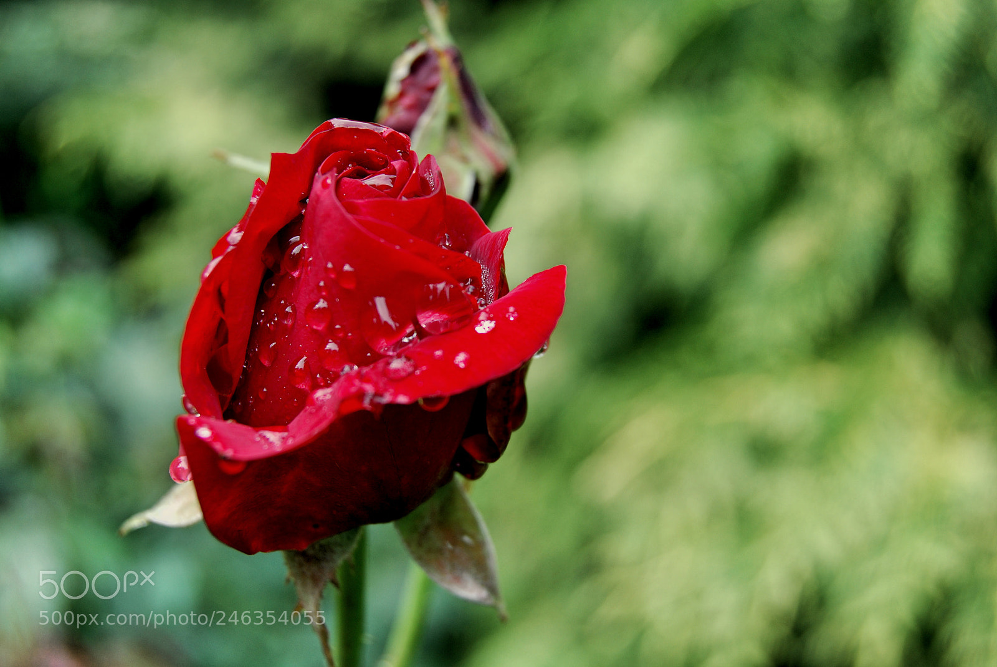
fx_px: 1664
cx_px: 498
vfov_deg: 22.7
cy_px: 334
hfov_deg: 33.4
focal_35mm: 60
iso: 200
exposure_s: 1/60
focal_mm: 40
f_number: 8
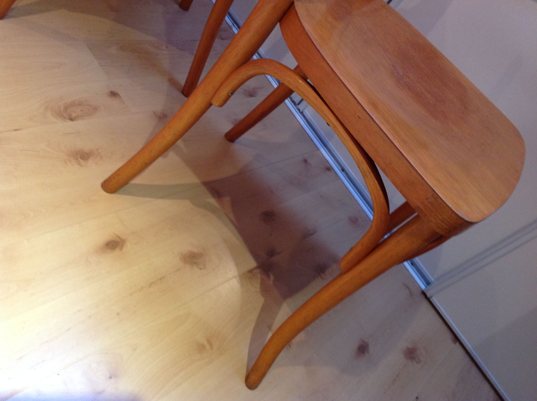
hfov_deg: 52.7
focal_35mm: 35
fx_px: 542
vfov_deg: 40.6
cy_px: 200
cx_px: 268
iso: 160
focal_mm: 4.28
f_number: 2.4
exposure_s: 1/15
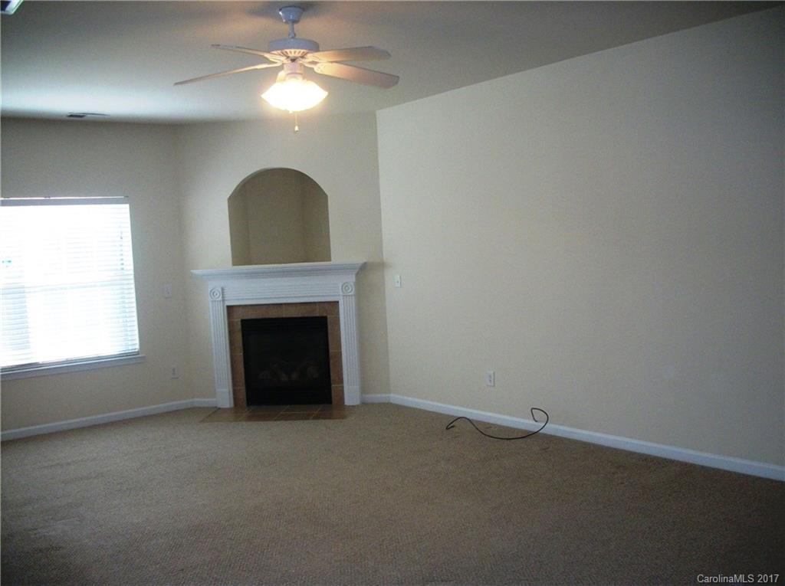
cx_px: 392
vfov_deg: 44.1
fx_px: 725
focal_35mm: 32
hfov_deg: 56.9
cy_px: 293
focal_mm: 5.7
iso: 188
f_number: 2.9
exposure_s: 1/125
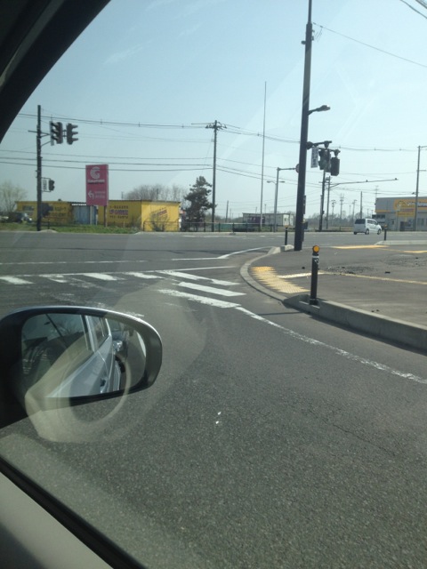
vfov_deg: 52.6
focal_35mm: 35
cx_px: 214
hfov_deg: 40.7
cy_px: 284
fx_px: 576
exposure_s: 1/1672
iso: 64
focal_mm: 4.28
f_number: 2.4
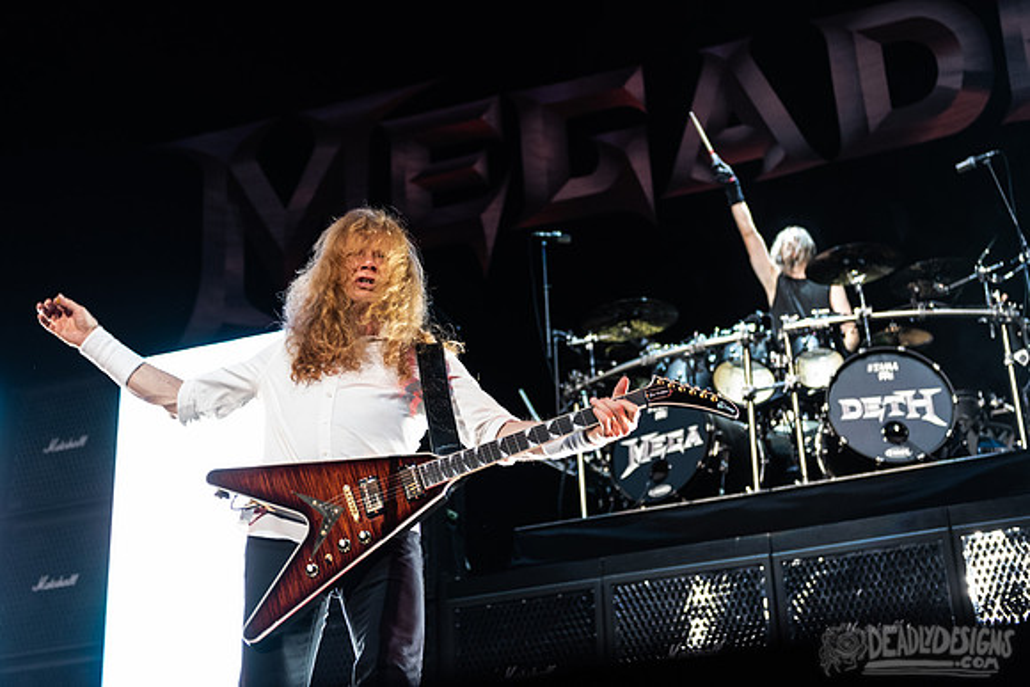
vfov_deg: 24.0
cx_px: 515
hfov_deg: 35.4
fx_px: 1616
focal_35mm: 56
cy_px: 314
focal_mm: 52
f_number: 3.2
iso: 2000
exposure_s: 1/320
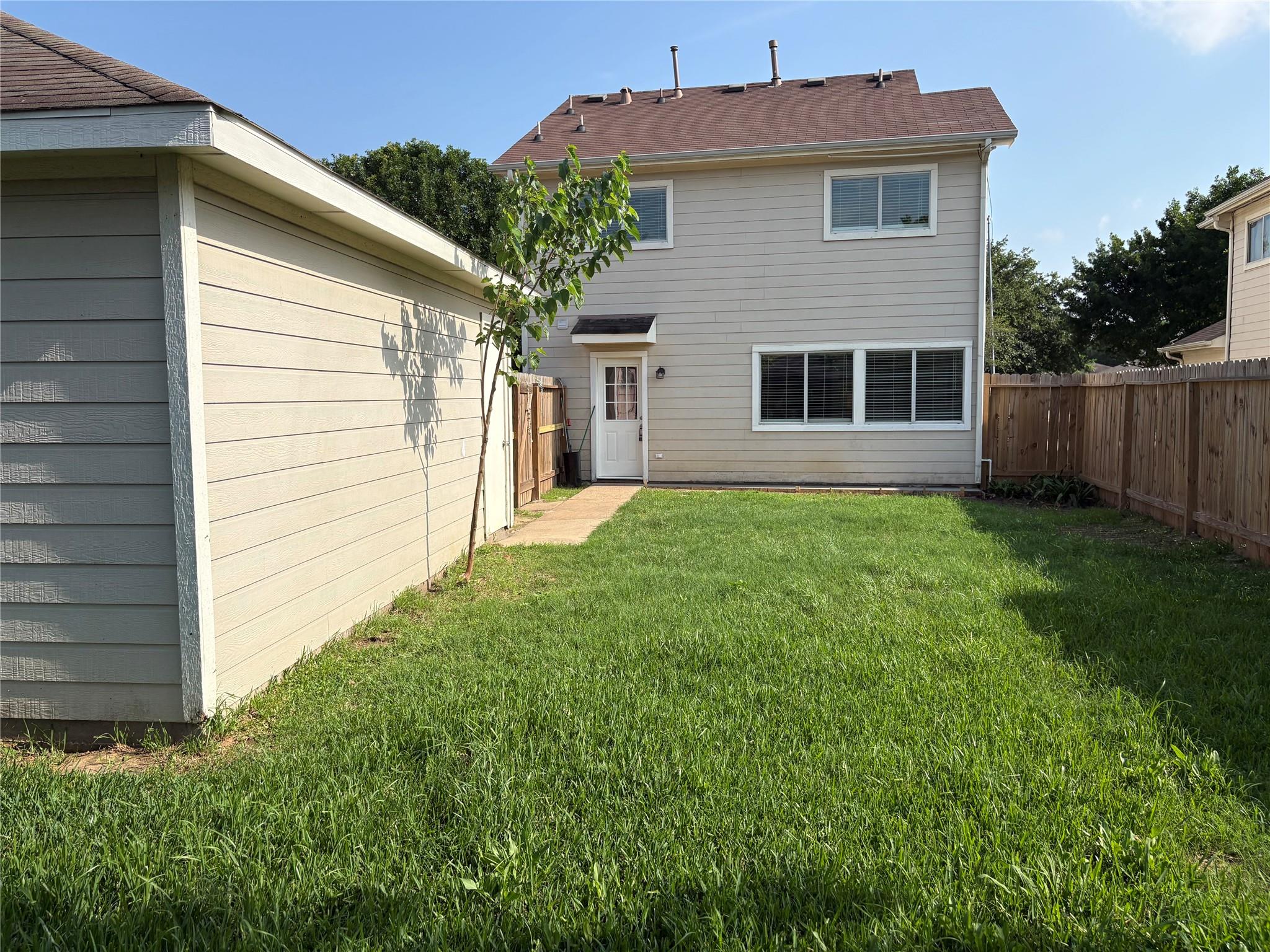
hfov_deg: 67.3
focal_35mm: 26
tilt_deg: -4.9
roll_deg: +1.8
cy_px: 476
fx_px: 954
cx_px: 635
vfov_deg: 53.1
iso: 50
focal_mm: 5.96
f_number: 1.6
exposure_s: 1/4065
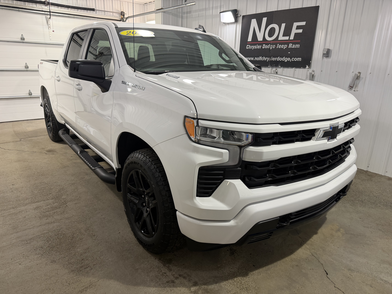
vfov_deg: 56.8
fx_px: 272
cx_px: 196
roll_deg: -1.7
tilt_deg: -16.8
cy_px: 147
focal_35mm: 24
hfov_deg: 71.6
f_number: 1.78
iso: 160
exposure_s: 1/120
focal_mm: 6.76
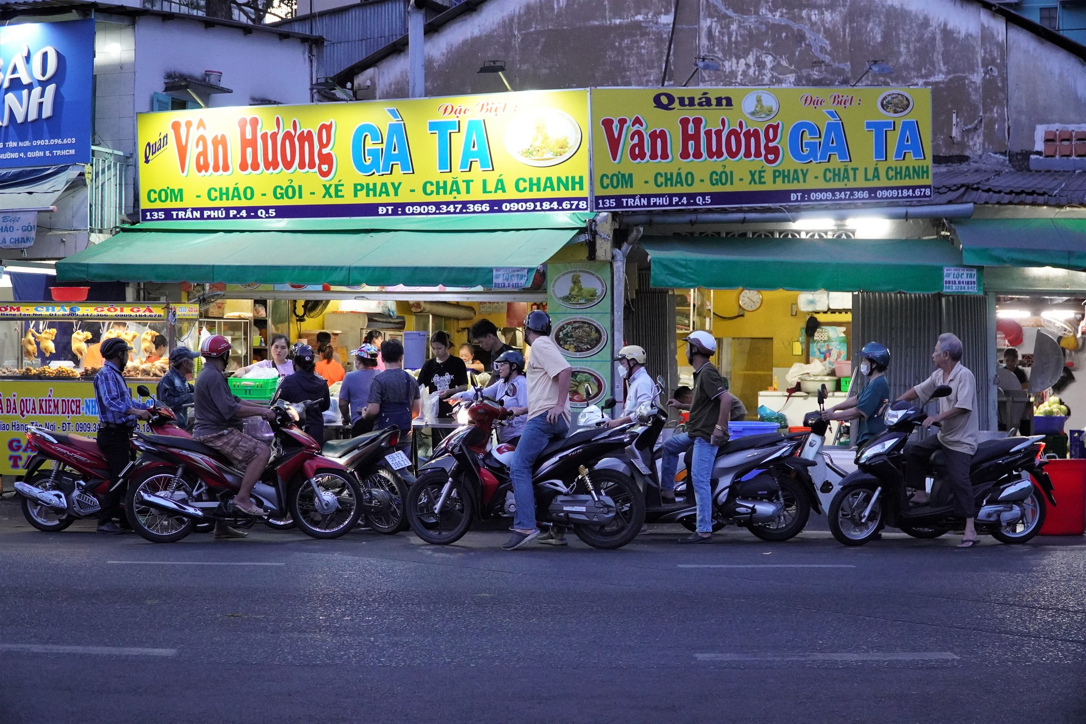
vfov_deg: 27.3
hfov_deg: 40.0
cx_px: 543
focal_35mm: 50
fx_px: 1493
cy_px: 362
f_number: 4
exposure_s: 1/160
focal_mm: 33
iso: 3200
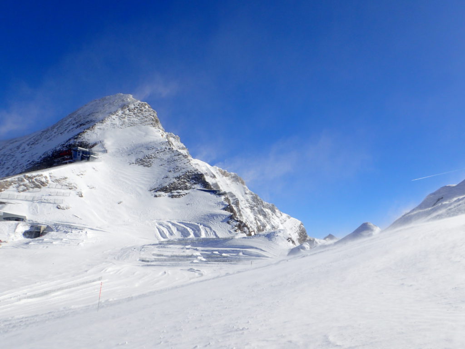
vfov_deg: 46.8
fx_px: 403
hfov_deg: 60.0
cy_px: 174
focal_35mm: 30
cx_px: 232
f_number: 9
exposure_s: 1/320
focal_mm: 5.5
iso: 100
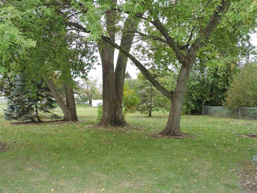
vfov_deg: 42.9
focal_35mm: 33
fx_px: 245
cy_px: 96
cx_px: 128
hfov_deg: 55.4
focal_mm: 5.9
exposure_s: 1/1000
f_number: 3.2
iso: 500
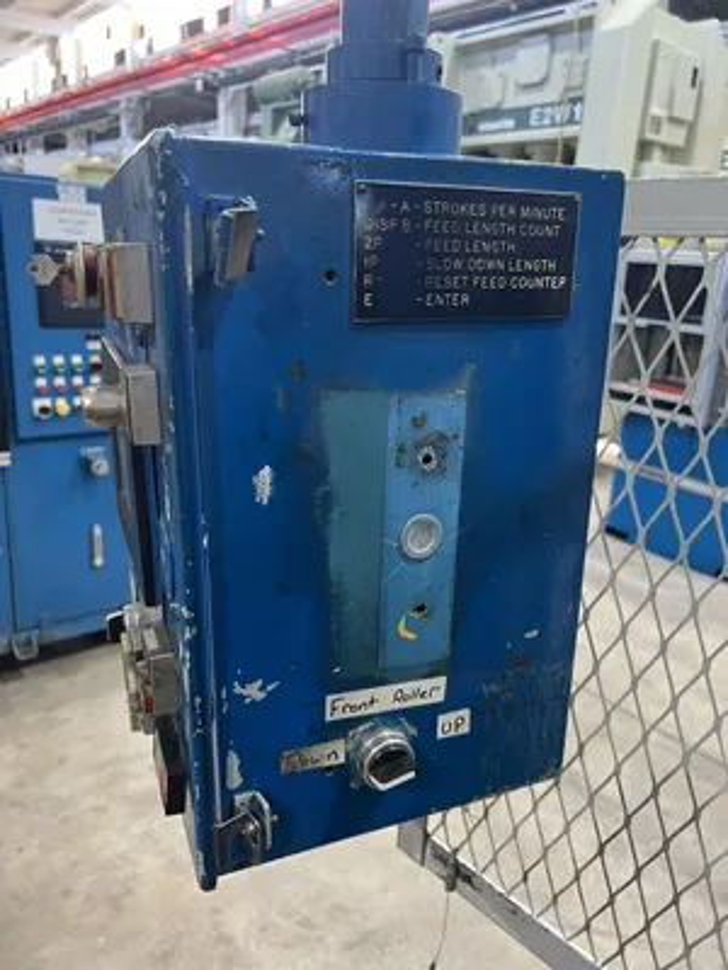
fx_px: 729
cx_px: 364
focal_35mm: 26
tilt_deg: -16.4
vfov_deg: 67.3
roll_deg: -3.0
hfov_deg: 53.1
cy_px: 485
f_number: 1.5
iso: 125
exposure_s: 1/60
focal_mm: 5.7
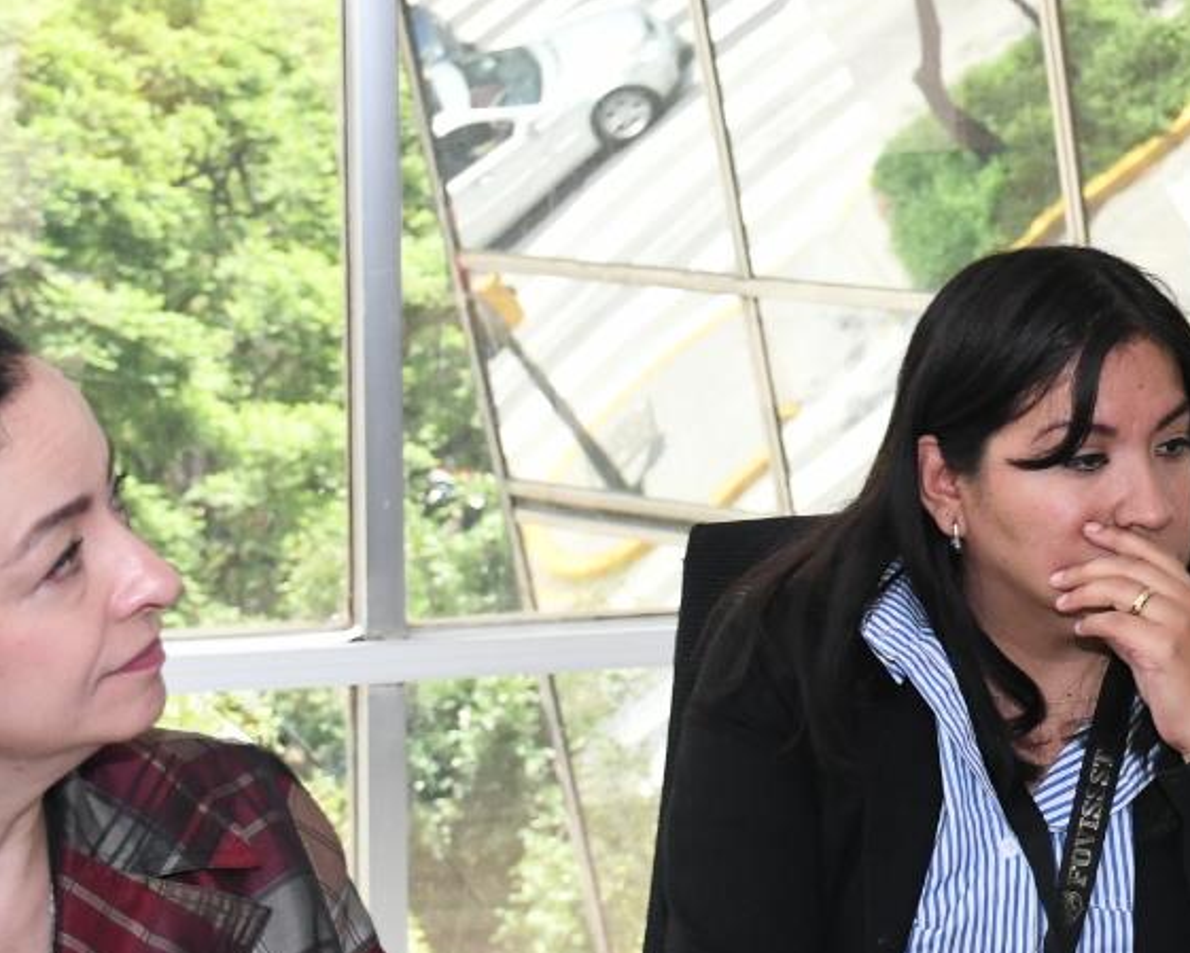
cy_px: 246
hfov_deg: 15.3
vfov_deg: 12.6
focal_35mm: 122
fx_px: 4298
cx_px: 1341
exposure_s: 1/125
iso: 2000
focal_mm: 30
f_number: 5.6
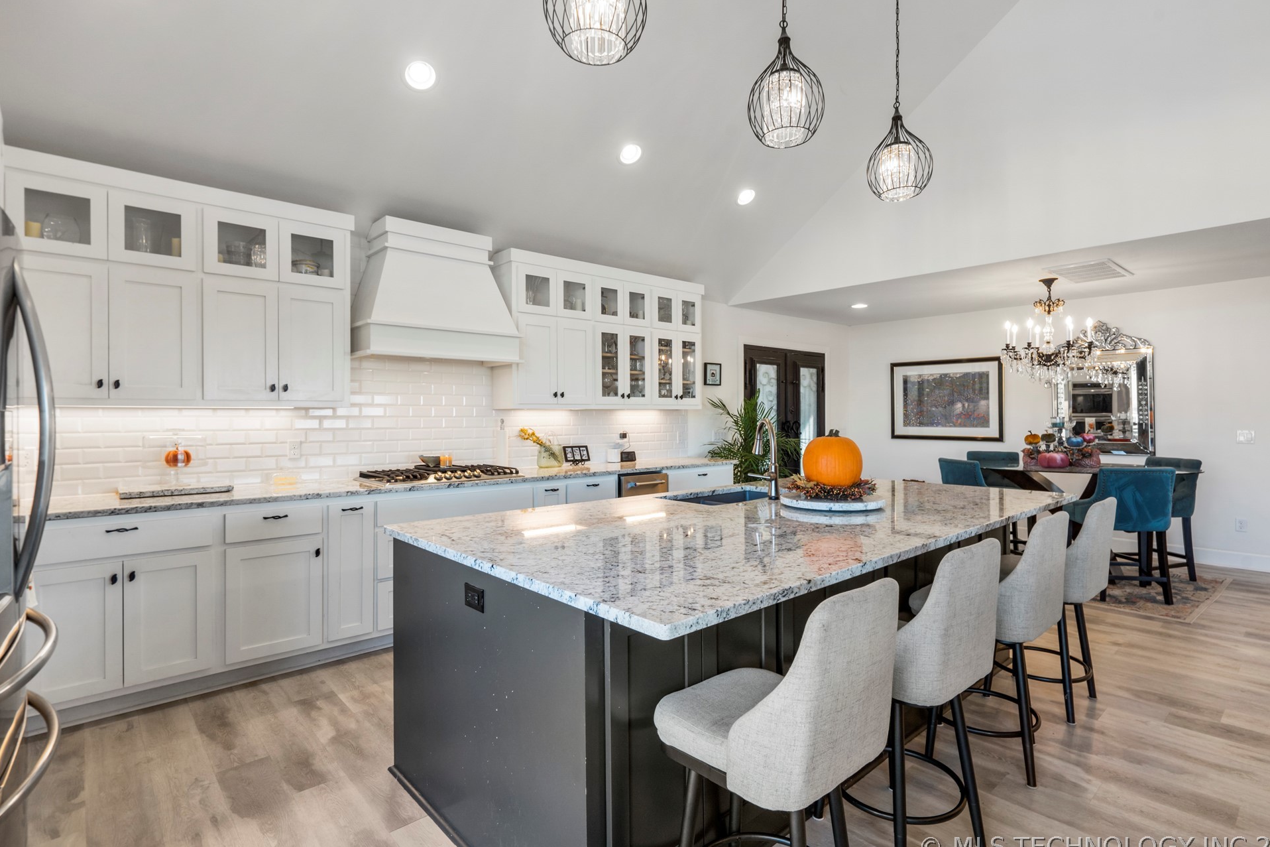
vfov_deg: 70.4
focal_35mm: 17
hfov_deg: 93.3
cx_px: 652
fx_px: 600
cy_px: 417
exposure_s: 1/13
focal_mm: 16
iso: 320
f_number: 9
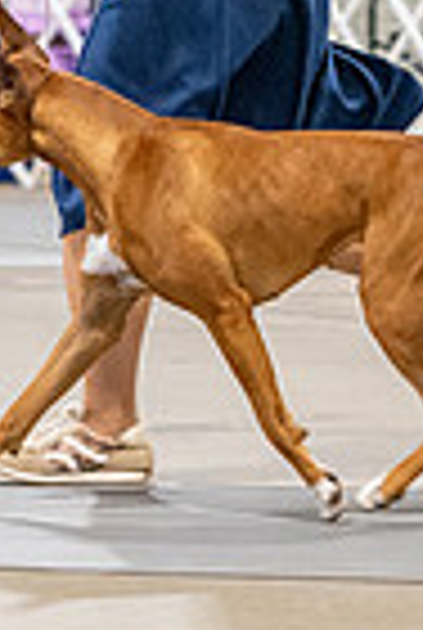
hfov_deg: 3.6
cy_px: -56
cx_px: 288
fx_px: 6664
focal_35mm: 380
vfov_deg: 5.4
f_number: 3.2
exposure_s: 1/250
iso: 6400
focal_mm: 92
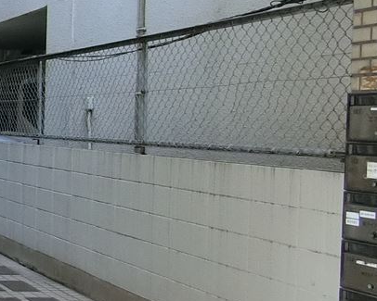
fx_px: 815
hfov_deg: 20.7
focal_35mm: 73
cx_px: -242
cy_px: 150
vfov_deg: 21.0
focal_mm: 4.06
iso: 400
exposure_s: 1/60
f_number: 2.7
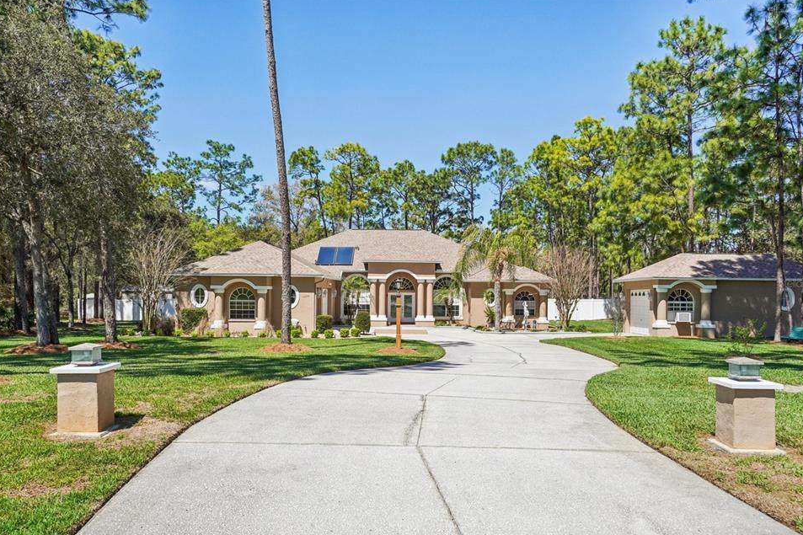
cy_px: 283
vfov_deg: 44.9
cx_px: 395
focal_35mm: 29
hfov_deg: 63.7
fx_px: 647
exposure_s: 1/350
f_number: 8
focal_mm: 18
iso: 100
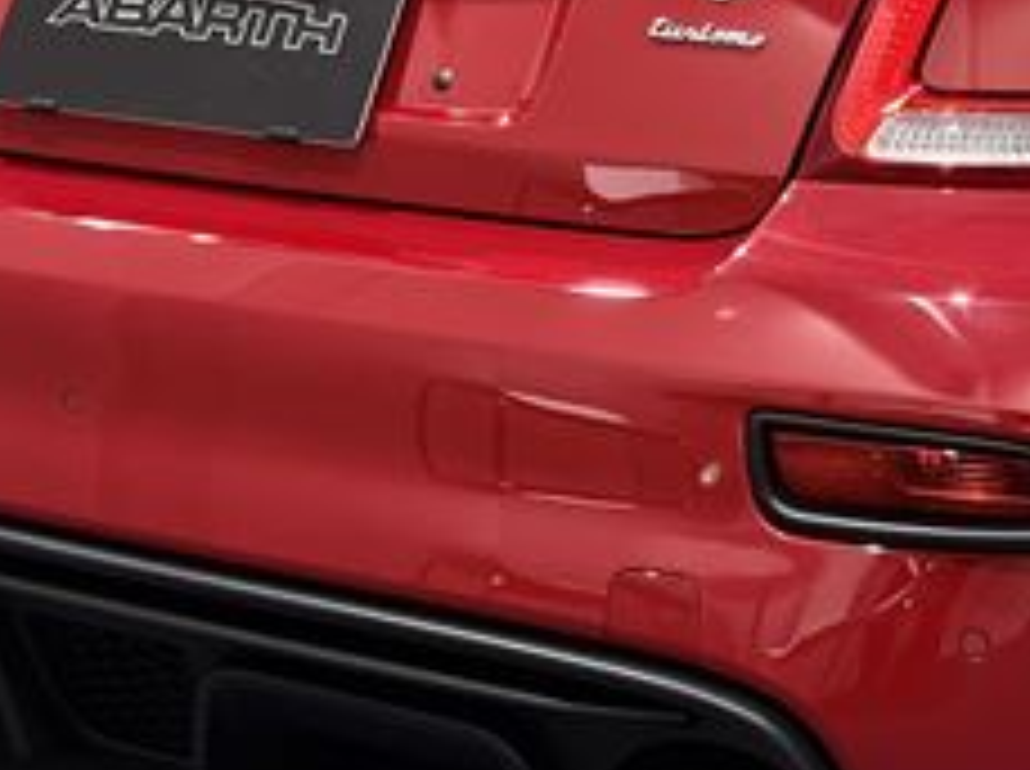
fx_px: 2703
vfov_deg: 15.8
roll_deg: -0.2
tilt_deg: -8.4
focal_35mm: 91
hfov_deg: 21.5
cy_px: -41
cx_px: 679
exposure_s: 1/100
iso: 50
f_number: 1.5
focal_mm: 5.7
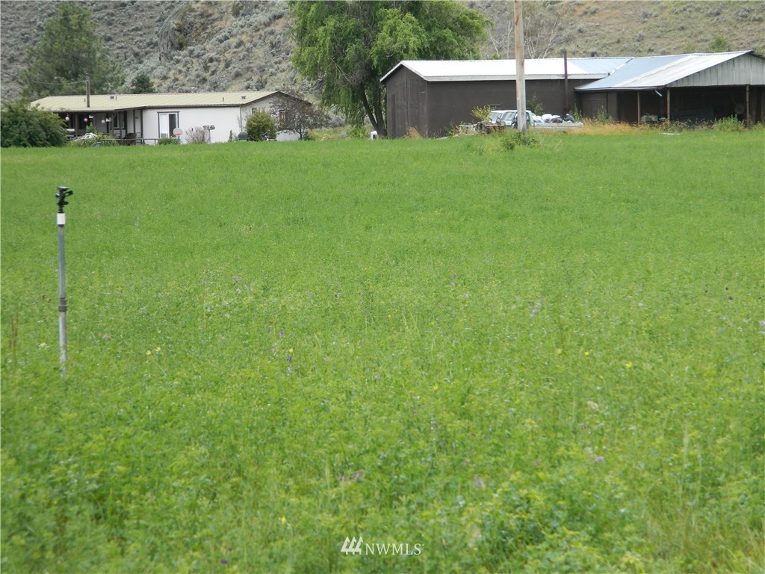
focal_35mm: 177
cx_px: 382
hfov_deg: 11.2
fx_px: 3912
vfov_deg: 8.4
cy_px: 287
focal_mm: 31.8
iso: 80
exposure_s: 1/125
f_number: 5.1
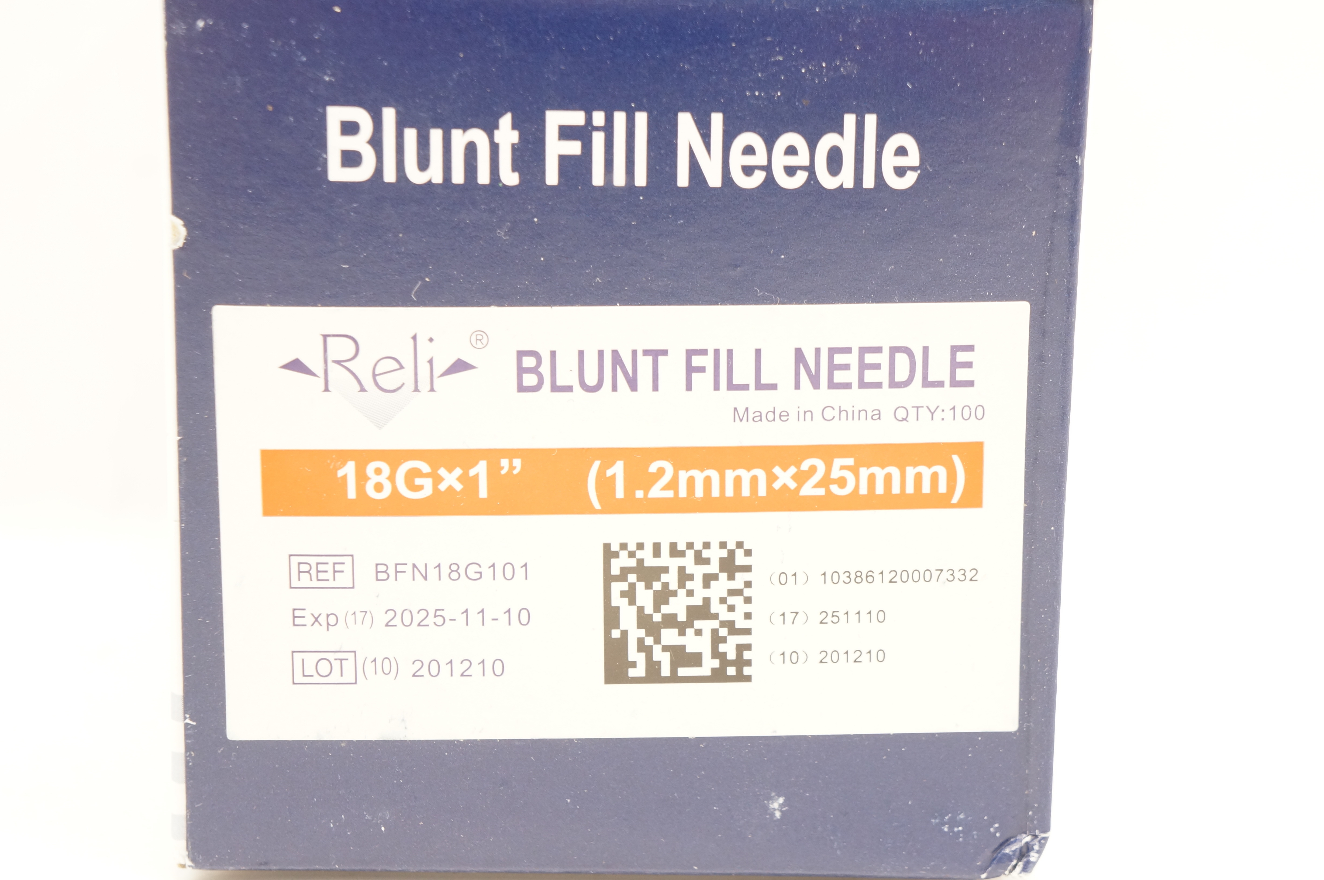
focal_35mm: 82
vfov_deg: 16.5
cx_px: 662
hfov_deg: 24.6
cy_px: 440
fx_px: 3031
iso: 800
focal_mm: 55
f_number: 8
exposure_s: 1/25
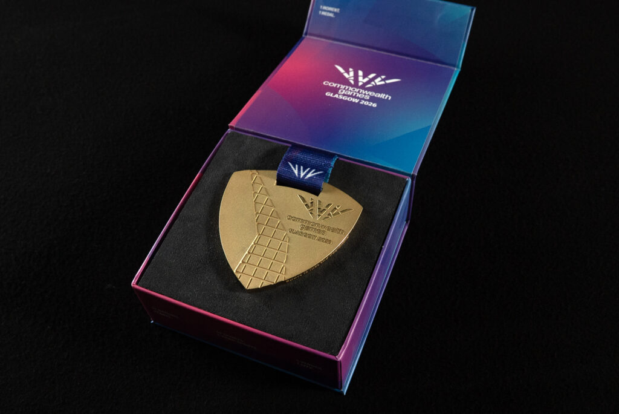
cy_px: 207
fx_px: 619
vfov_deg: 36.9
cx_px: 310
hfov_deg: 53.1
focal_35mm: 36
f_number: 7.1
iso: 1600
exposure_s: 1/200
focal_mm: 24
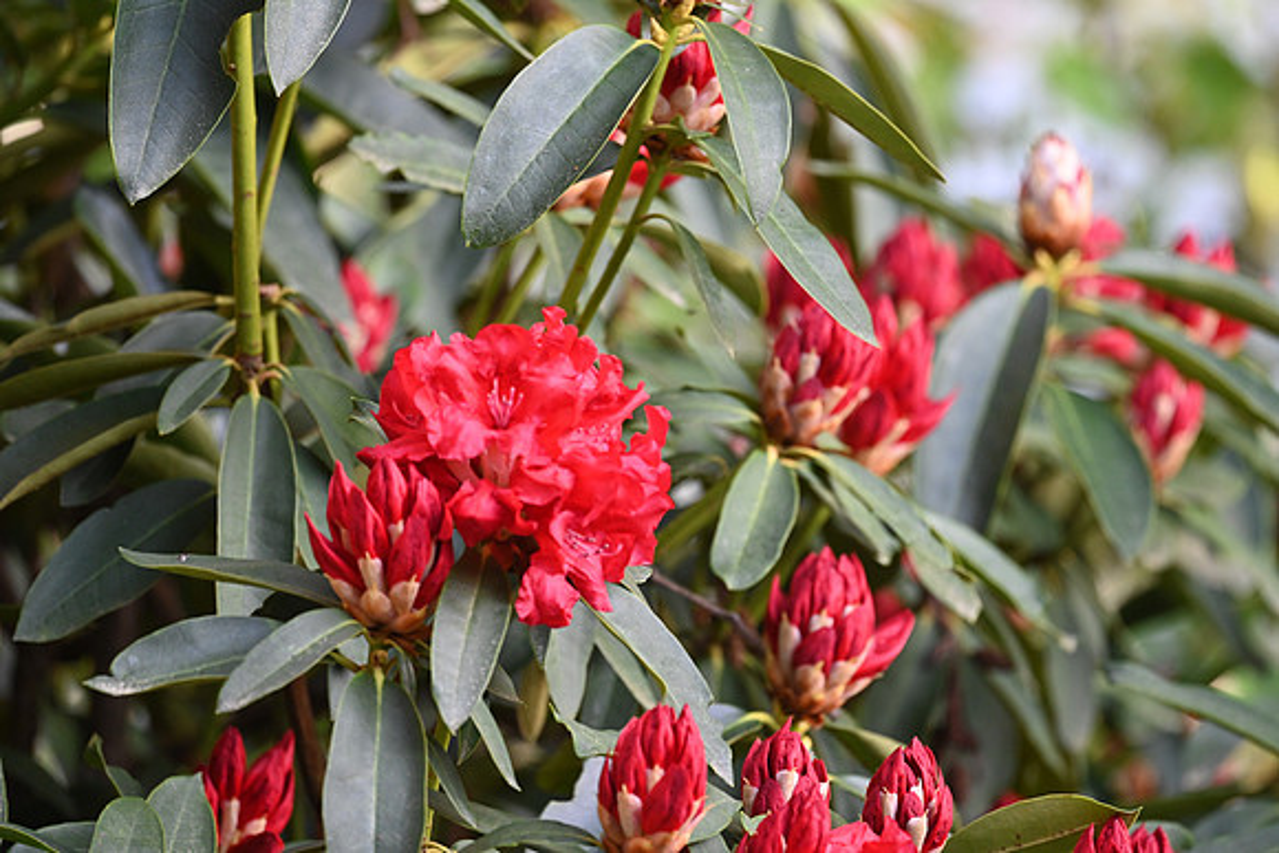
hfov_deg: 3.4
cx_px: 640
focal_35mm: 600
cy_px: 426
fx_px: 21321
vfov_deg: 2.3
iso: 1800
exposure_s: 1/250
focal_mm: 600
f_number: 6.3
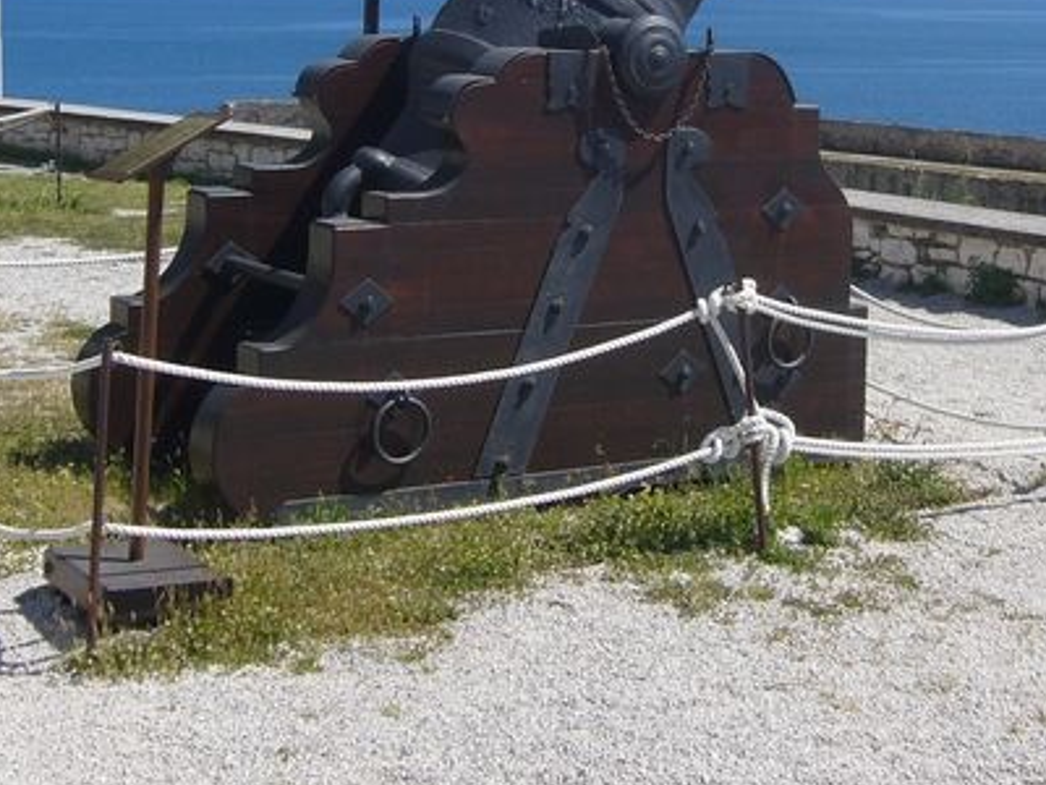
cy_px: 76
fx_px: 2115
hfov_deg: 27.7
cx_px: 609
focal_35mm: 70
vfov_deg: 20.6
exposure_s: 1/500
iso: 80
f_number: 5.6
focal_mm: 5.8
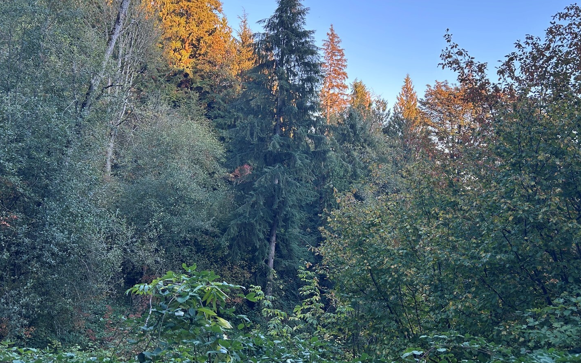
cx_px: 284
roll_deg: -2.6
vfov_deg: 40.5
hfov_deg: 61.2
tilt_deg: +6.0
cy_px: 154
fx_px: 491
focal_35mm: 31
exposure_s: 1/146
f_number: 1.5
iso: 32
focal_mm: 5.7
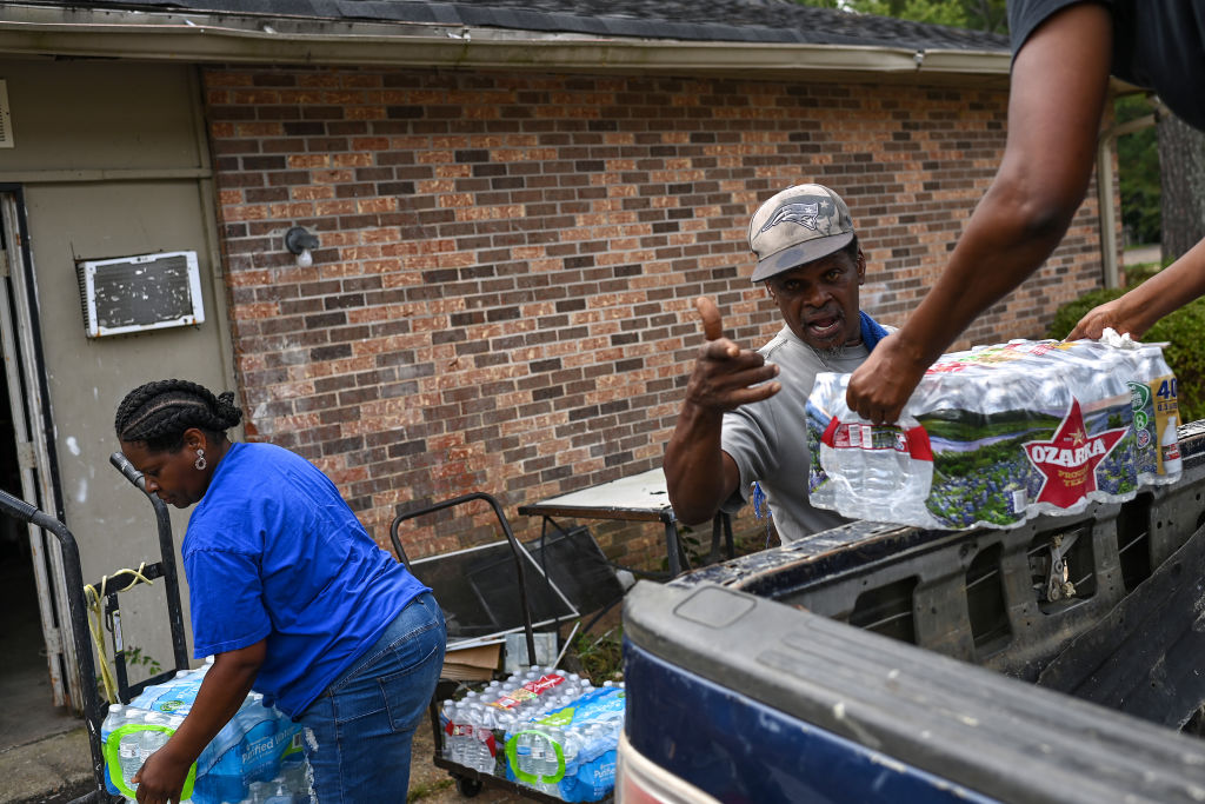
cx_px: 602
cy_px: 402
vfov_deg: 37.9
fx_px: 1172
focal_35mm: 35
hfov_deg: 54.4
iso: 100
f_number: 3.5
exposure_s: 1/500
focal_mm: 35
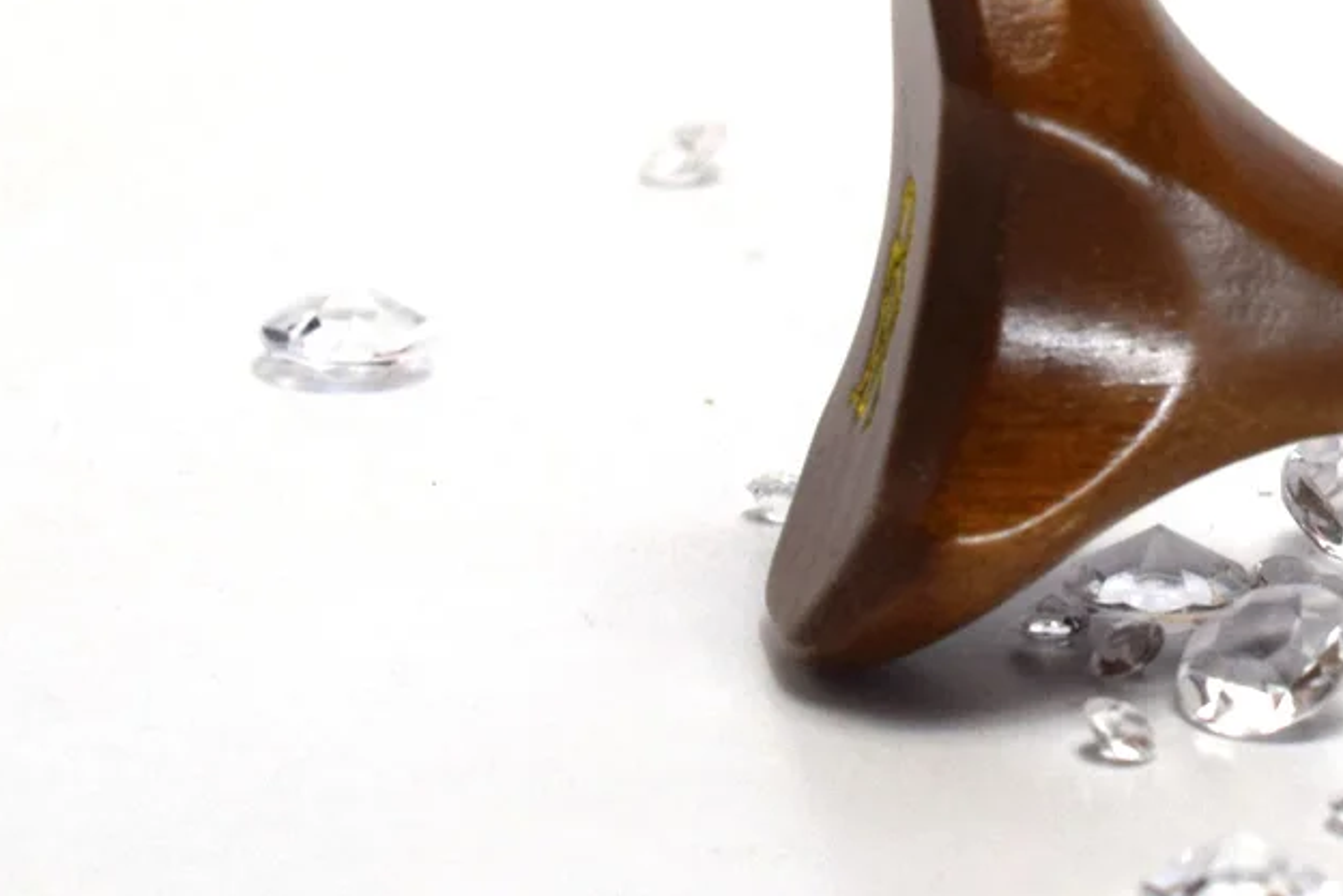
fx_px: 8955
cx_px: 1749
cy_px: 233
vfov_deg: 5.7
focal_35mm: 240
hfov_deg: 8.5
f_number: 6.3
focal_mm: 50
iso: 400
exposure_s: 1/160
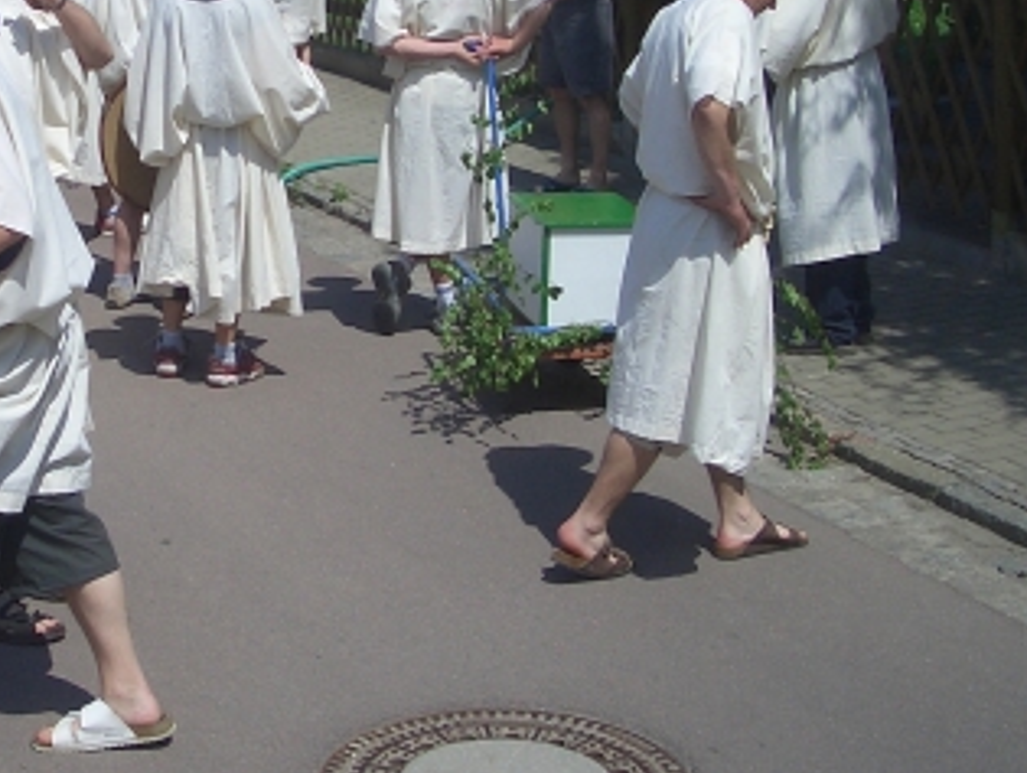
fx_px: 2109
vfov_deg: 20.5
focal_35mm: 71
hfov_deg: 26.7
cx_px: 170
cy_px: 130
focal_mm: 5.8
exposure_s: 1/1000
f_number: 4.3
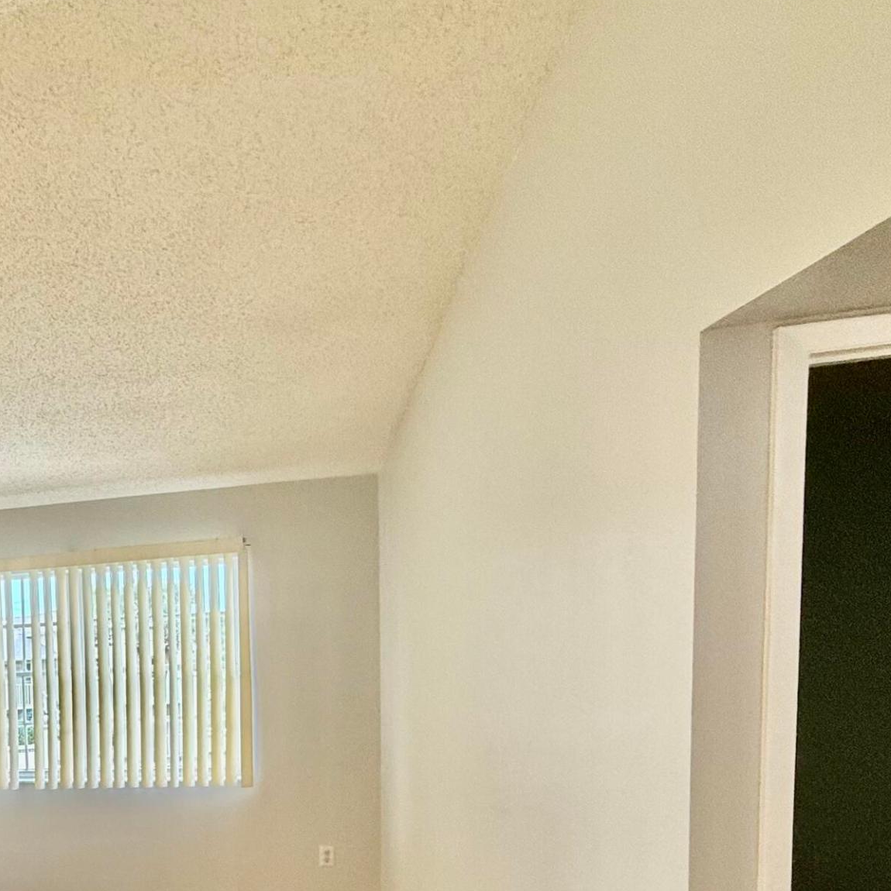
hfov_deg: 42.1
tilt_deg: -3.5
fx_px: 903
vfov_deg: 48.6
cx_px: -77
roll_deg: +2.7
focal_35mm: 31
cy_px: 751
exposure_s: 1/120
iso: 125
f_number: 2.2
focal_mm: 2.22
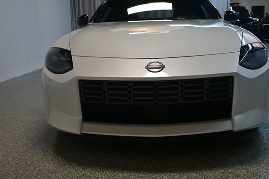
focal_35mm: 41
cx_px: 149
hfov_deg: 47.3
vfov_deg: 32.6
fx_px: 306
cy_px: 82
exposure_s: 1/250
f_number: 3.8
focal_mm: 24
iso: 800
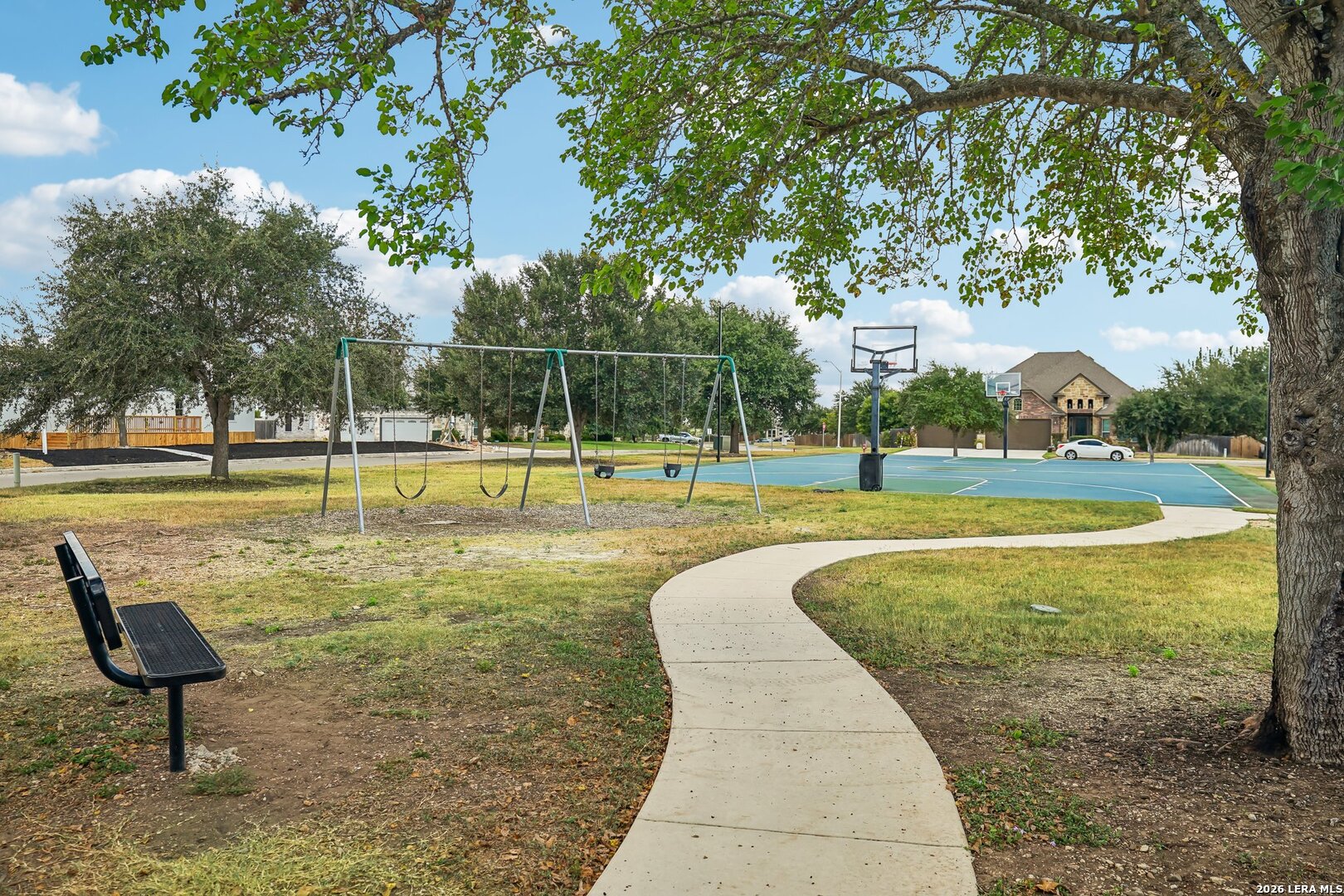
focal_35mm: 27
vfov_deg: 47.9
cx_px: 672
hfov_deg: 67.4
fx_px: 1008
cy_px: 448
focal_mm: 27
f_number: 5
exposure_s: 1/400
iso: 200
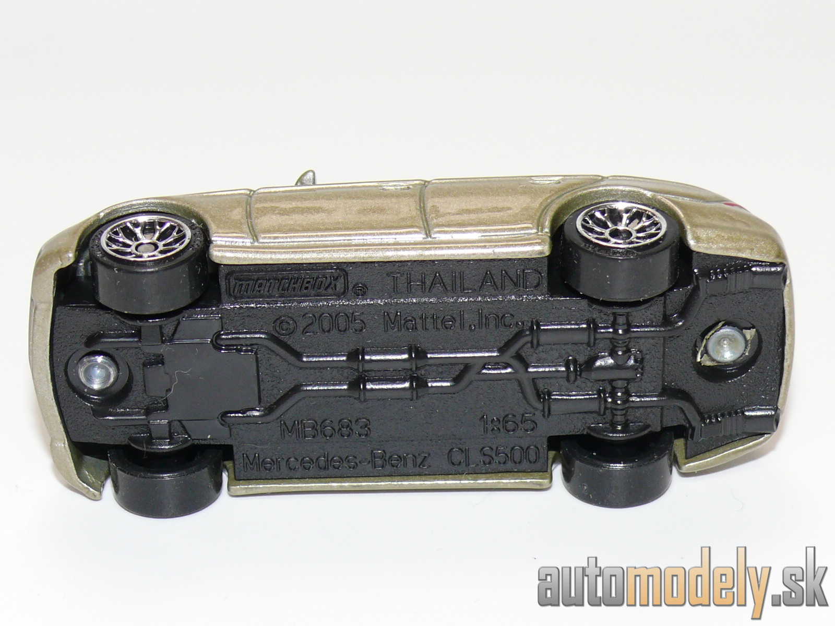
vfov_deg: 13.7
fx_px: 2605
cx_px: 418
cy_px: 313
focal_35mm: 108
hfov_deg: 18.2
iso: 100
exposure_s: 1/30
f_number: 4
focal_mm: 13.8
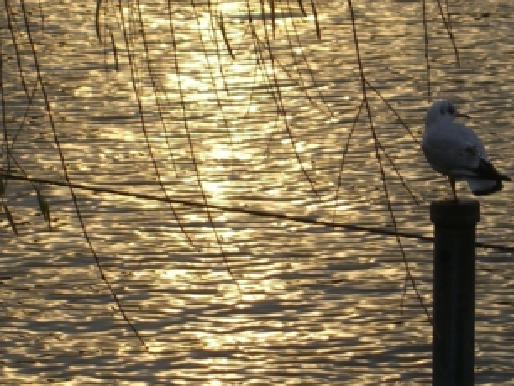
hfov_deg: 6.6
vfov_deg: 5.0
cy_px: 109
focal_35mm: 298
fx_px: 4428
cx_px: 262
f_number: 5.1
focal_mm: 23.7
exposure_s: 1/250
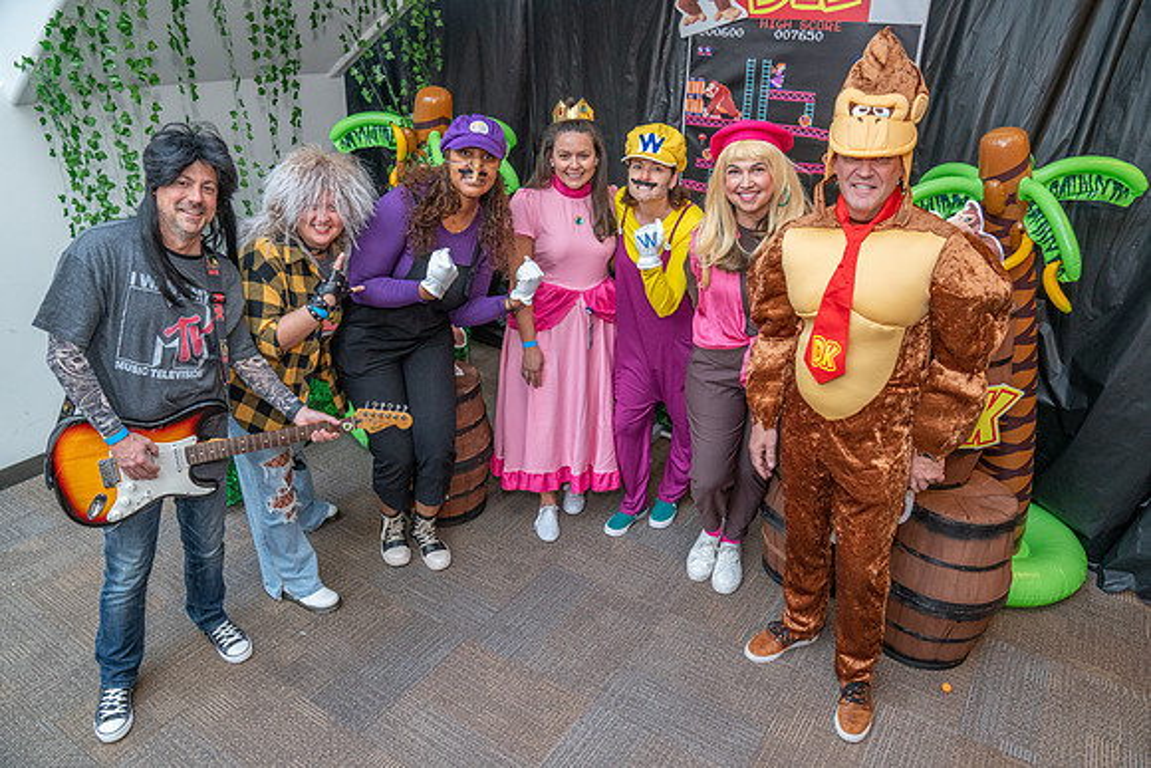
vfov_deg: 53.2
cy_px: 384
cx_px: 576
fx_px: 767
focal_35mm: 24
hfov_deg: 73.7
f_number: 4
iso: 2500
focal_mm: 24
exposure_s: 1/200
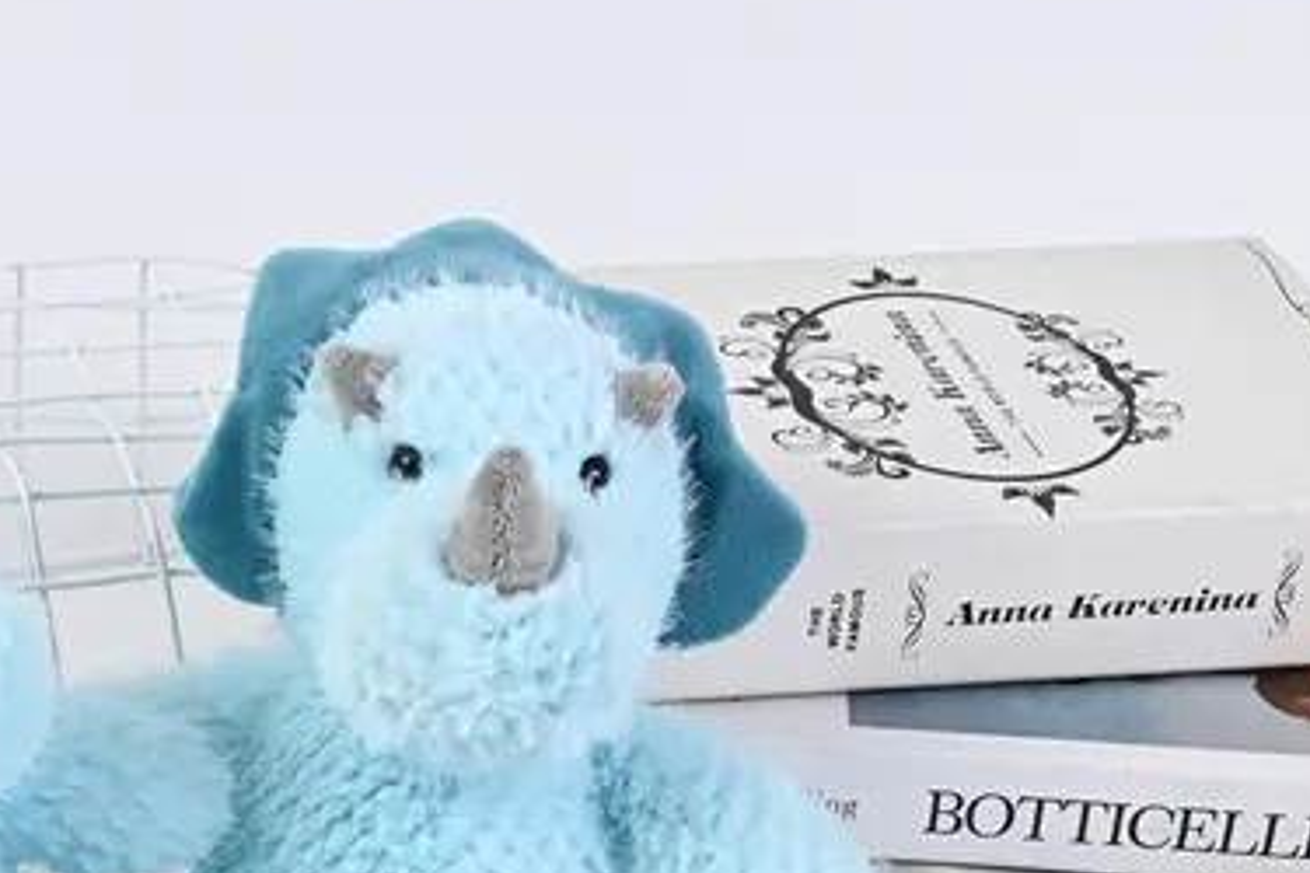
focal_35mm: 80
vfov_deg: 16.8
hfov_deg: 24.5
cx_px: 98
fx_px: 2911
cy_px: 821
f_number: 16
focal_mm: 40
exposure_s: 1/125
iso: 100
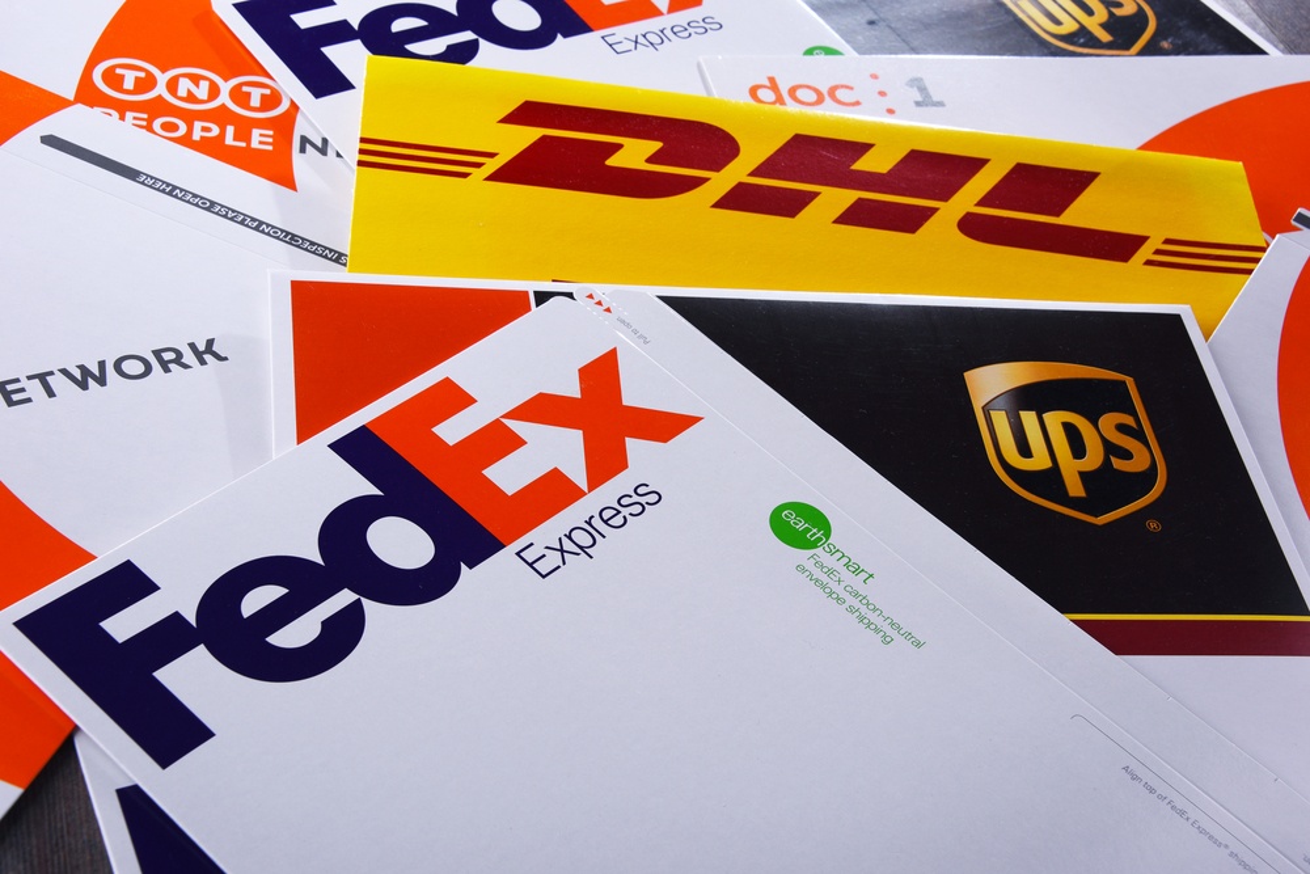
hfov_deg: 32.4
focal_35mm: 62
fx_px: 2256
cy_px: 437
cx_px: 655
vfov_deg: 21.9
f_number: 14
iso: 100
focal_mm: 62
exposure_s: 1/125
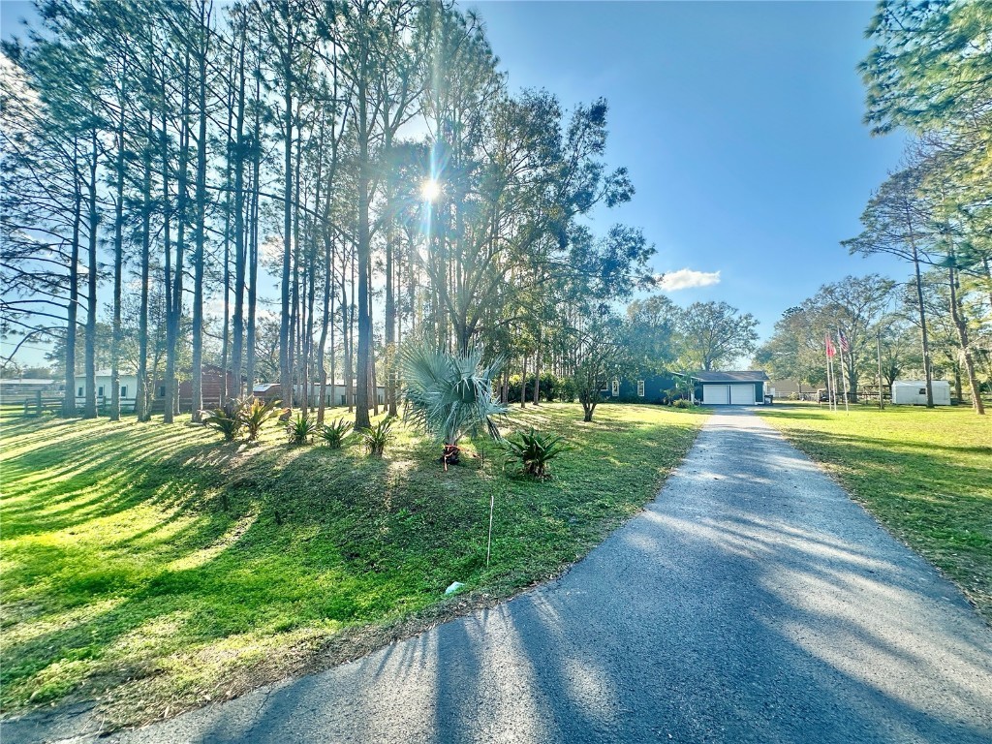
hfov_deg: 102.1
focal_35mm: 14
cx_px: 496
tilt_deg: +2.8
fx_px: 401
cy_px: 372
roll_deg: +0.9
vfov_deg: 85.7
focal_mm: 2.22
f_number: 2.2
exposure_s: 1/917
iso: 40
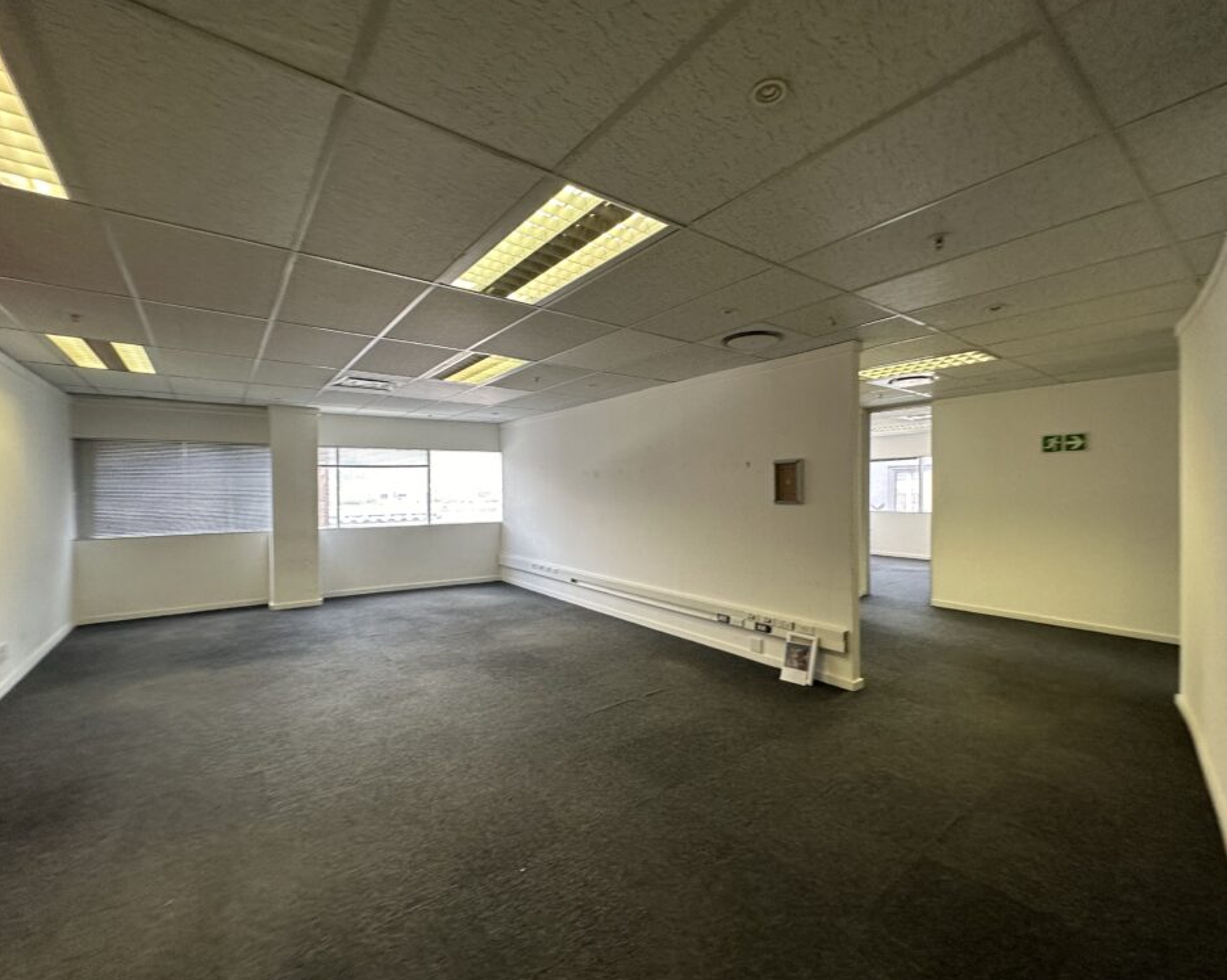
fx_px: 545
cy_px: 494
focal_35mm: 15
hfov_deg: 96.7
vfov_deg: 84.0
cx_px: 648
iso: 160
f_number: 2.2
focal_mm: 2.22
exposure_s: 1/100
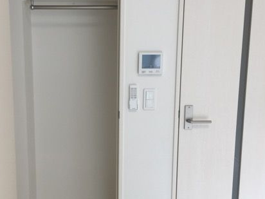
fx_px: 344
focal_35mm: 45
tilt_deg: -9.1
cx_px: 98
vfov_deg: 32.2
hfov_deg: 41.7
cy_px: 108
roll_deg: +0.5
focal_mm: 4.15
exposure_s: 1/60
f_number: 2.2
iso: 25
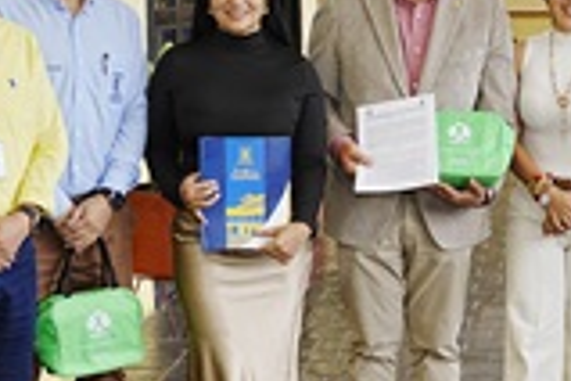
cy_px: 212
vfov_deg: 14.0
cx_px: 521
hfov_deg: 20.4
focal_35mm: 98
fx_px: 1554
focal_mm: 39
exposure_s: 1/200
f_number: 4
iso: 200
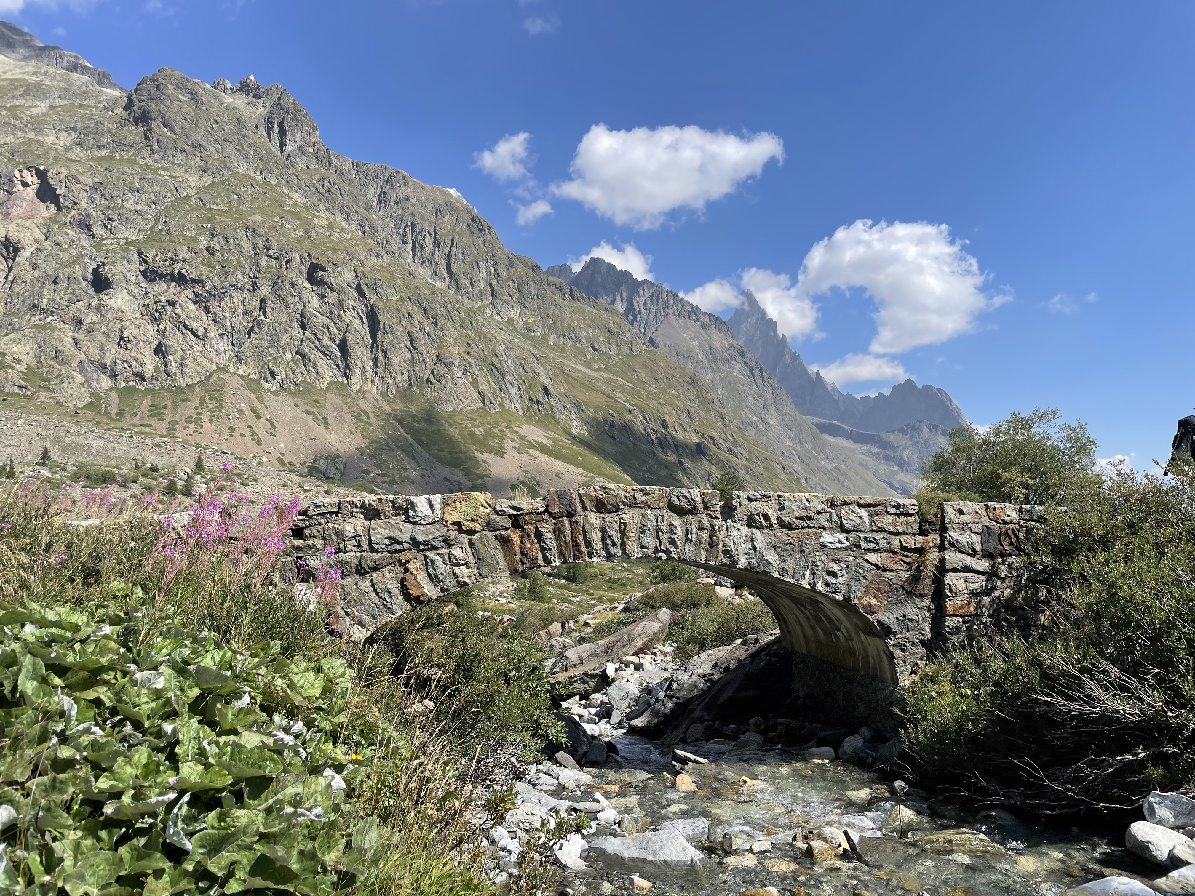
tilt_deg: +5.0
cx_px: 598
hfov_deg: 67.3
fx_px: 898
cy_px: 448
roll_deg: +1.5
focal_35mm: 26
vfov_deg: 53.1
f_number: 1.6
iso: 32
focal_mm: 4.2
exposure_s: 1/3040
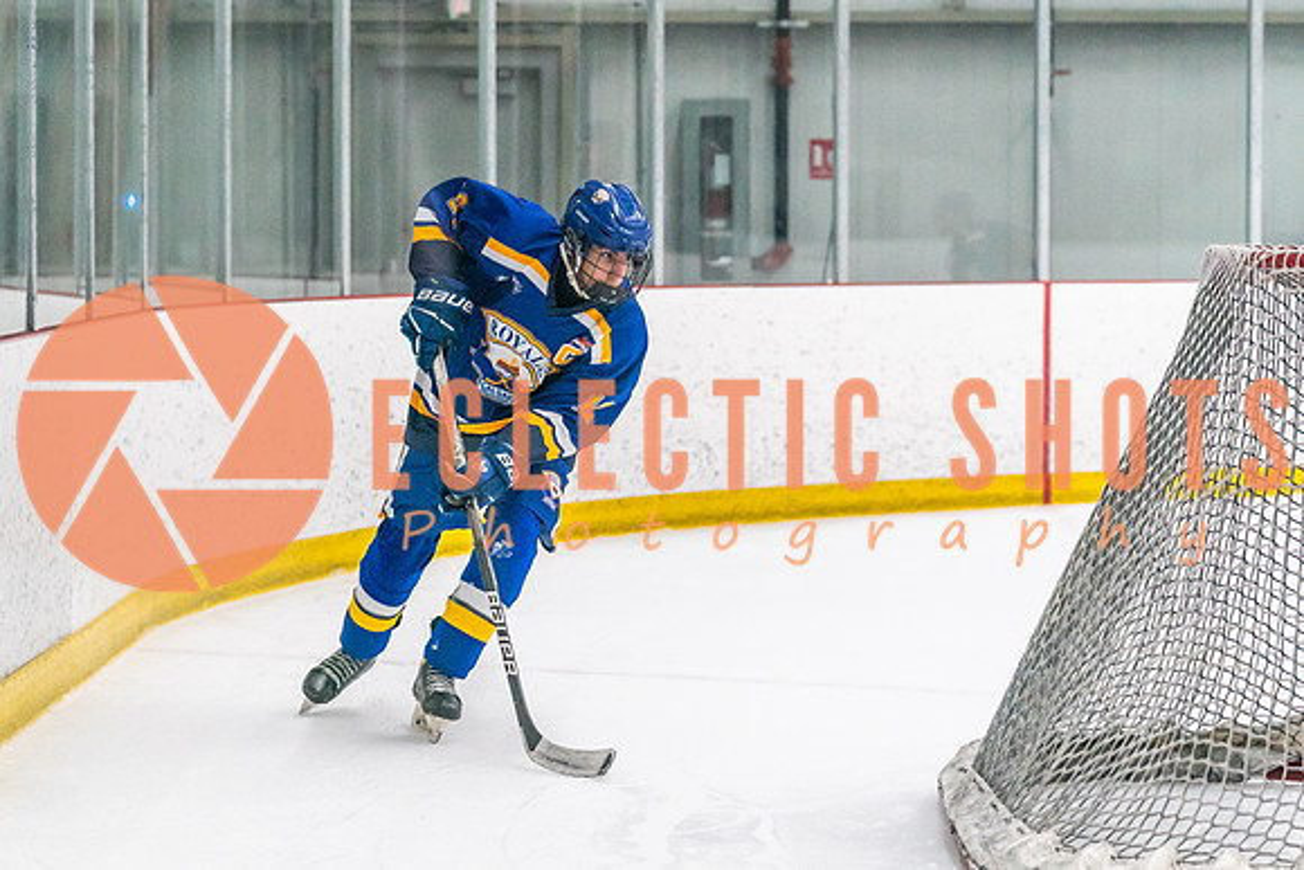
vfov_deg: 11.2
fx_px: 4440
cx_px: 516
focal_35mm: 123
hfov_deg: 16.7
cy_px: 435
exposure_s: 1/1250
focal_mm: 82
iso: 3200
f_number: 2.8
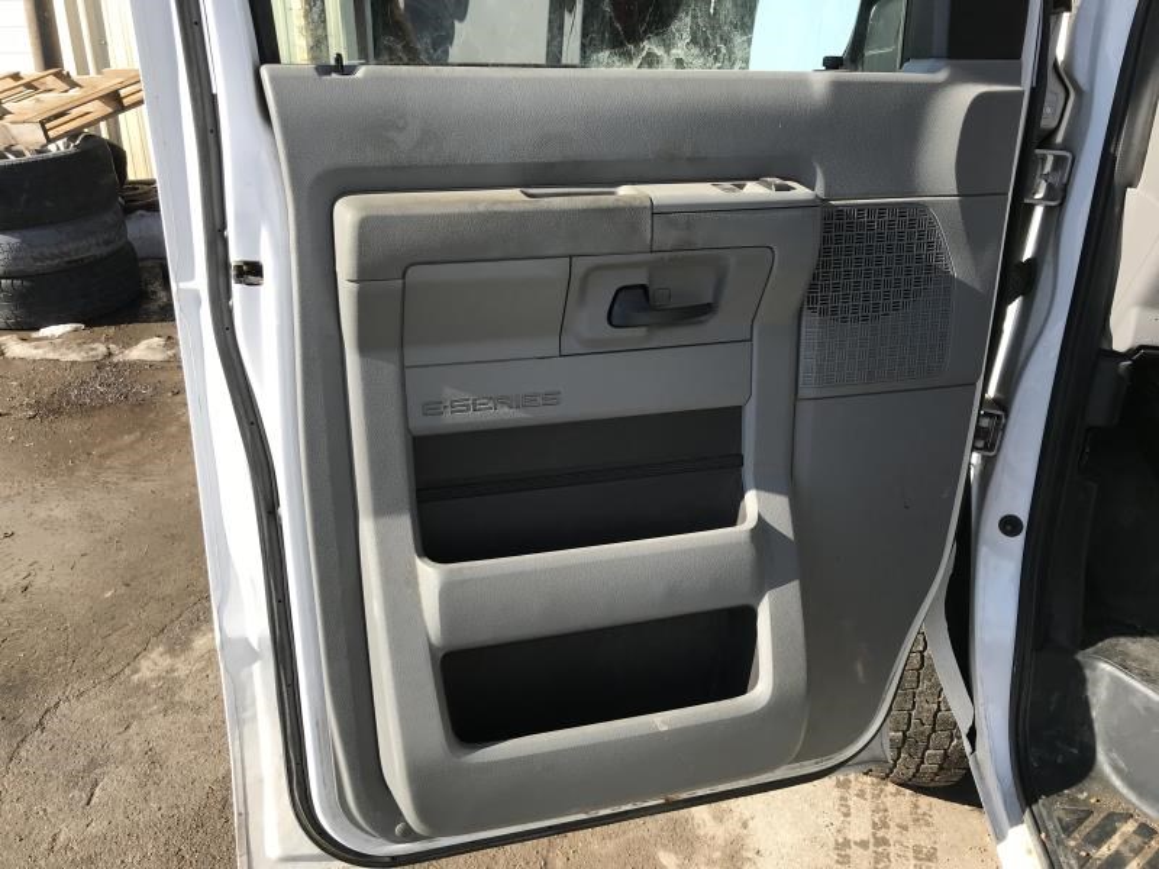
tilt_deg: -25.3
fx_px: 937
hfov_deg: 63.4
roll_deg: -0.2
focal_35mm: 28
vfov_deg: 49.7
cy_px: 434
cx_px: 580
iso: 20
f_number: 1.8
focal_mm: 3.99
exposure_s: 1/987
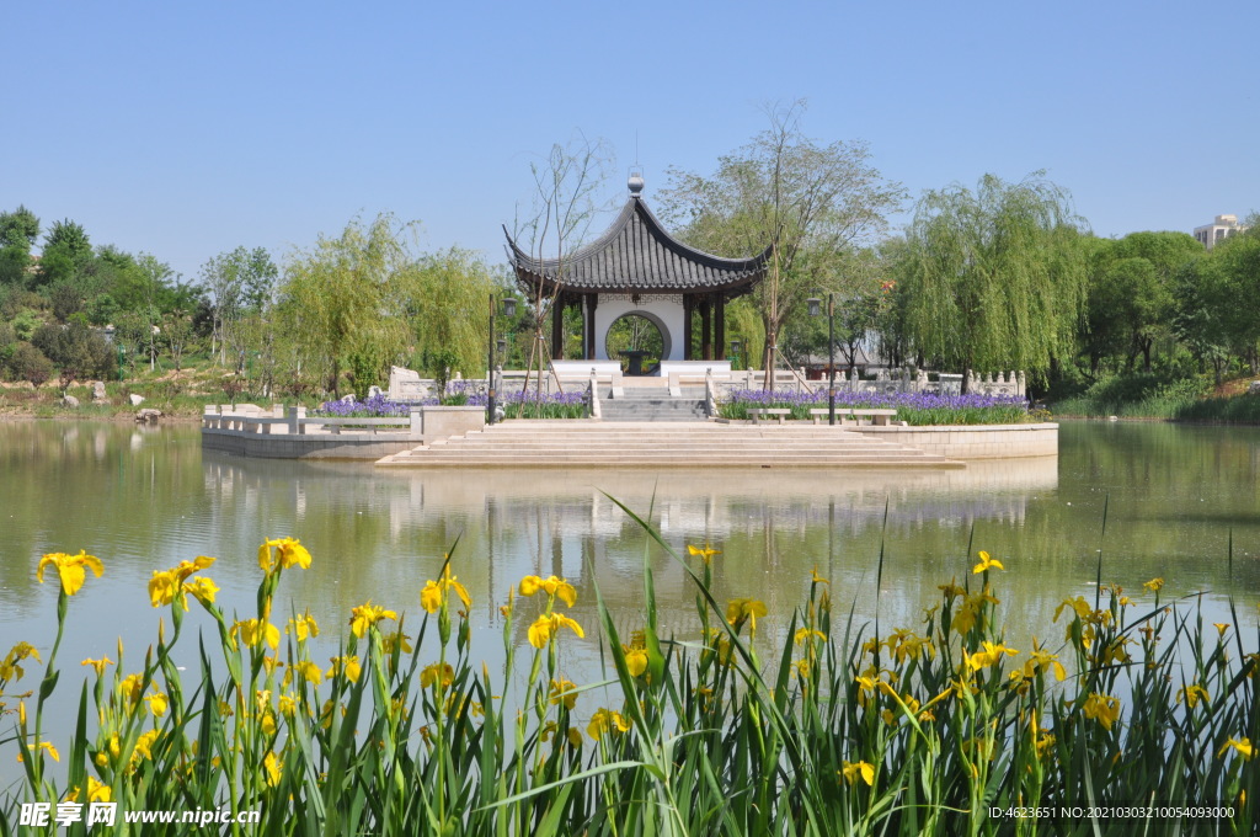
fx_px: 1992
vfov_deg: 23.7
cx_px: 630
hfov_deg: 35.1
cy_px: 418
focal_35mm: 57
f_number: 14
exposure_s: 1/200
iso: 320
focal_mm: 38
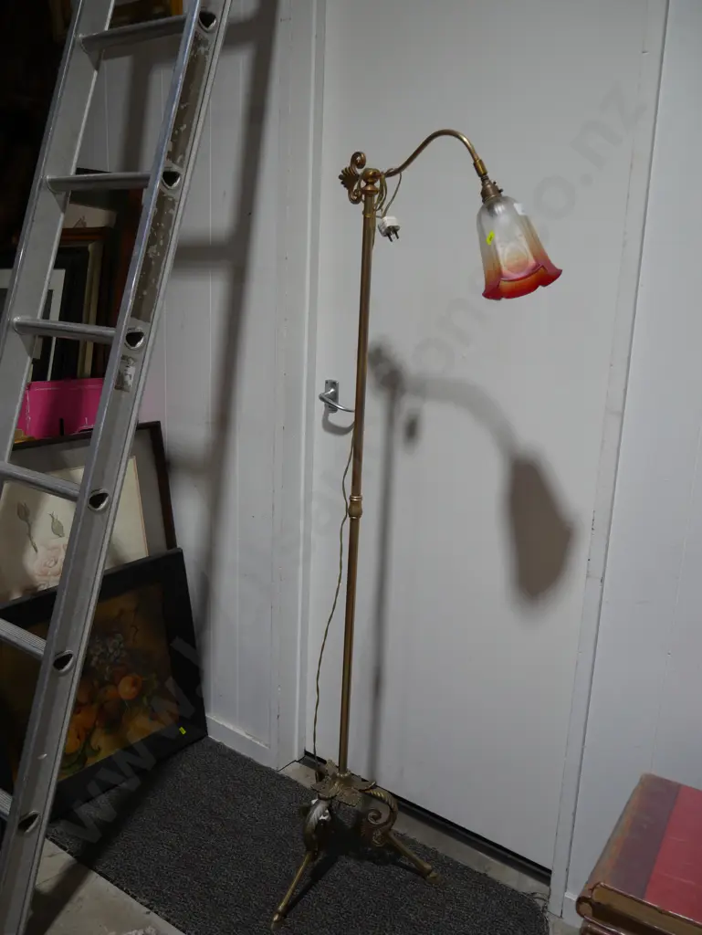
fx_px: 865
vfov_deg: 56.8
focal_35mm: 32
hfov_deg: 44.2
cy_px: 468
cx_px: 351
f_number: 3.6
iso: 200
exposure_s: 1/125
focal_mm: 16
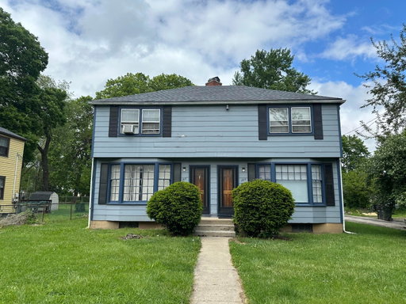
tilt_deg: +9.0
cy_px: 152
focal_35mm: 24
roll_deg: -0.2
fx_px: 281
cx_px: 203
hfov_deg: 71.6
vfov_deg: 56.8
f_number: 1.78
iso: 80
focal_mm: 6.86
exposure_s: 1/4016
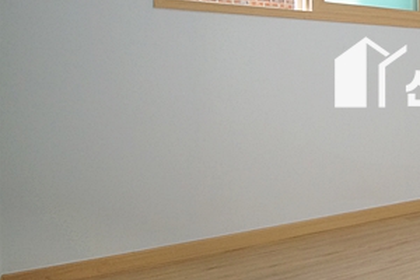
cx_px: 507
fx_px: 467
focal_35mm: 40
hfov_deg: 36.8
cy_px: 67
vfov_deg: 32.7
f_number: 4
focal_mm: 10
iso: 800
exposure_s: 1/400
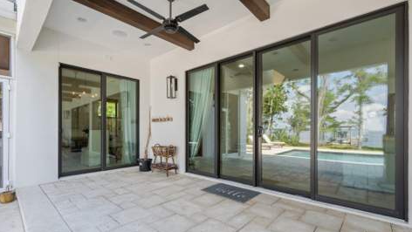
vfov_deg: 63.9
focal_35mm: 17
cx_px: 208
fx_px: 186
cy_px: 124
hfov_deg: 95.9
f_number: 9
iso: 125
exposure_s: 1/50
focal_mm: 16
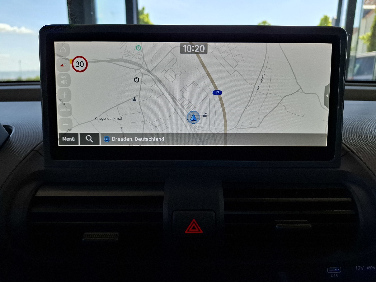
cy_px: 141
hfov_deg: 73.9
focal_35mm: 23
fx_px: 250
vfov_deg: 58.9
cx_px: 188
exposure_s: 1/352
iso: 50
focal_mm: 5.54
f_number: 1.8
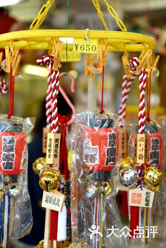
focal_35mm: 70
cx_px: 83
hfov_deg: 19.5
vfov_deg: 28.8
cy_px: 124
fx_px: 484
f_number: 3.2
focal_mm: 70
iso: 100
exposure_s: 1/125
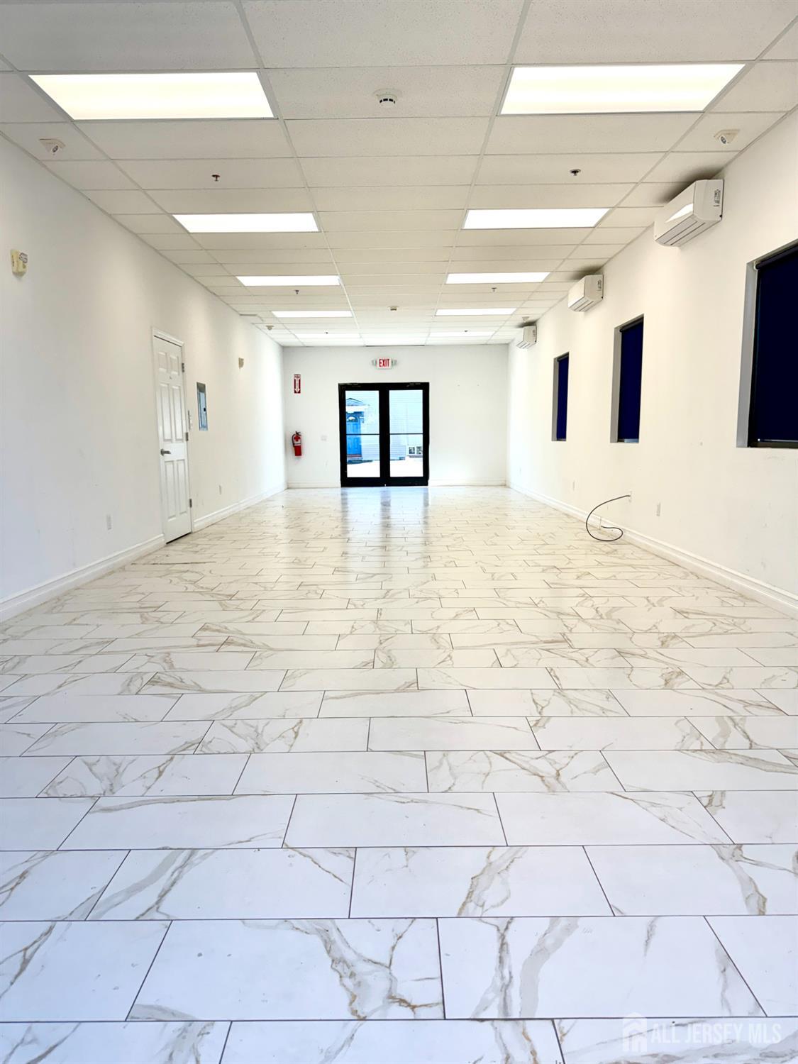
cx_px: 399
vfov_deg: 71.6
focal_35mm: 24
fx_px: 738
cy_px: 532
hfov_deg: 56.8
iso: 80
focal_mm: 6.76
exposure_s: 1/607
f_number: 1.78
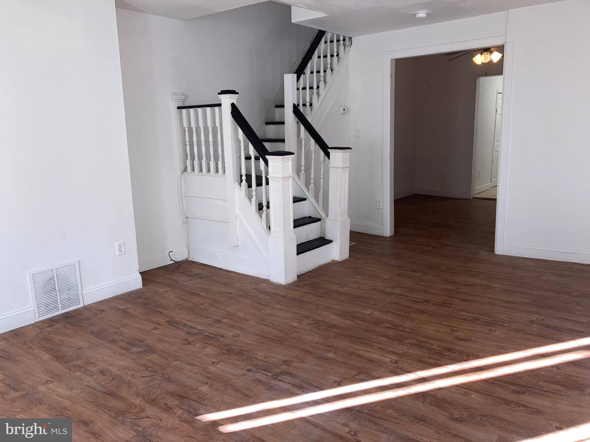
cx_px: 295
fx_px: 477
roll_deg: +1.5
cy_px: 221
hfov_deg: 63.4
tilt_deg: -10.8
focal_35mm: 28
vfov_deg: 49.7
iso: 32
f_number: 1.8
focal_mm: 3.99
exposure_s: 1/60
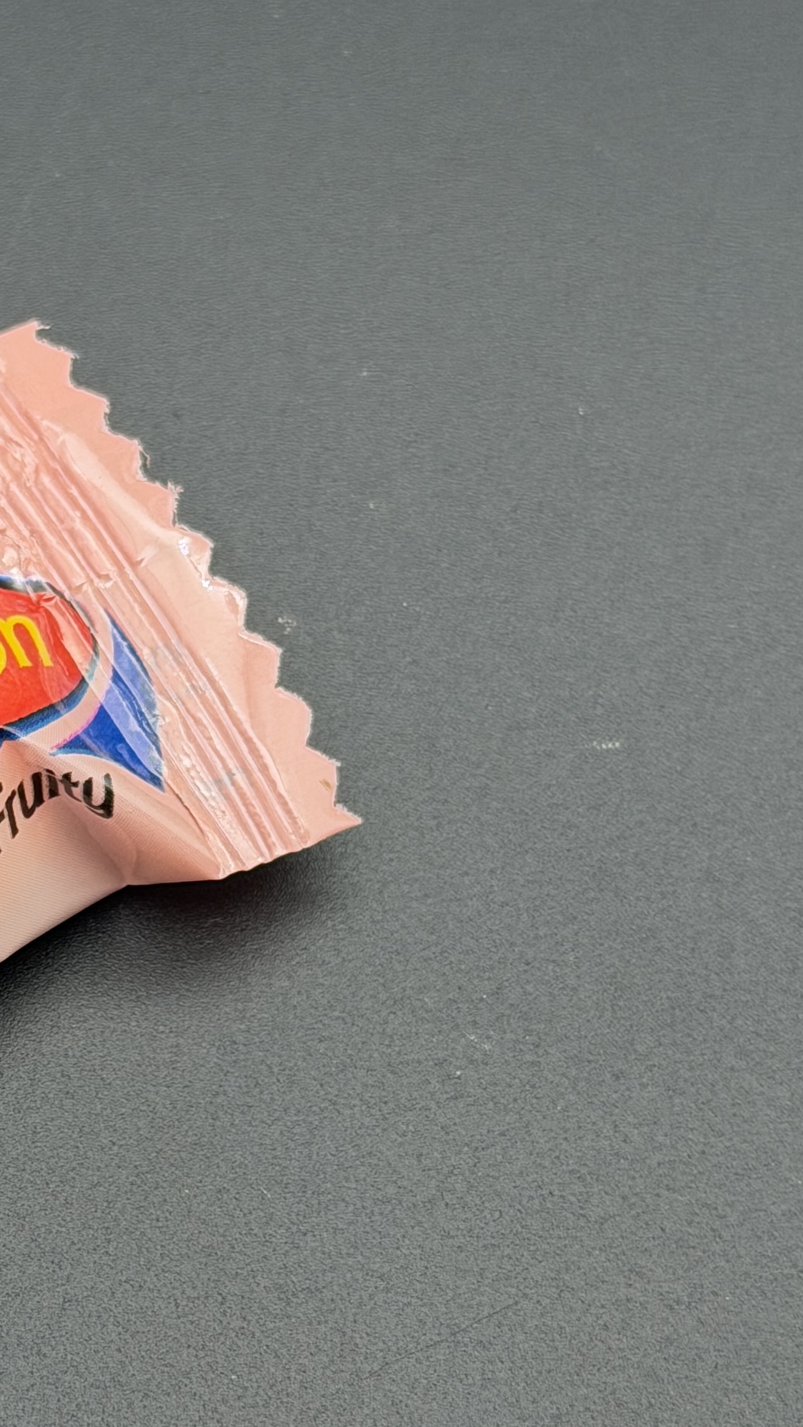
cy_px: 772
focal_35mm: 113
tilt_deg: -63.4
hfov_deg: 10.6
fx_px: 4276
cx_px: -137
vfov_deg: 18.9
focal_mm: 6.76
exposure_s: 1/100
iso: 80
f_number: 1.78
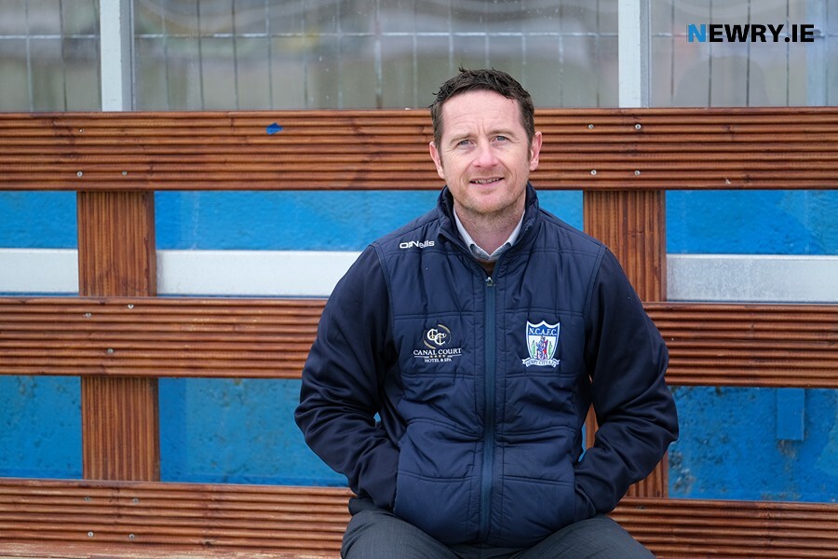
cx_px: 419
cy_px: 280
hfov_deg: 9.8
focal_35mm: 210
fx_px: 4888
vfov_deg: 6.5
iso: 400
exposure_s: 1/1000
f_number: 2.8
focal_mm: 140
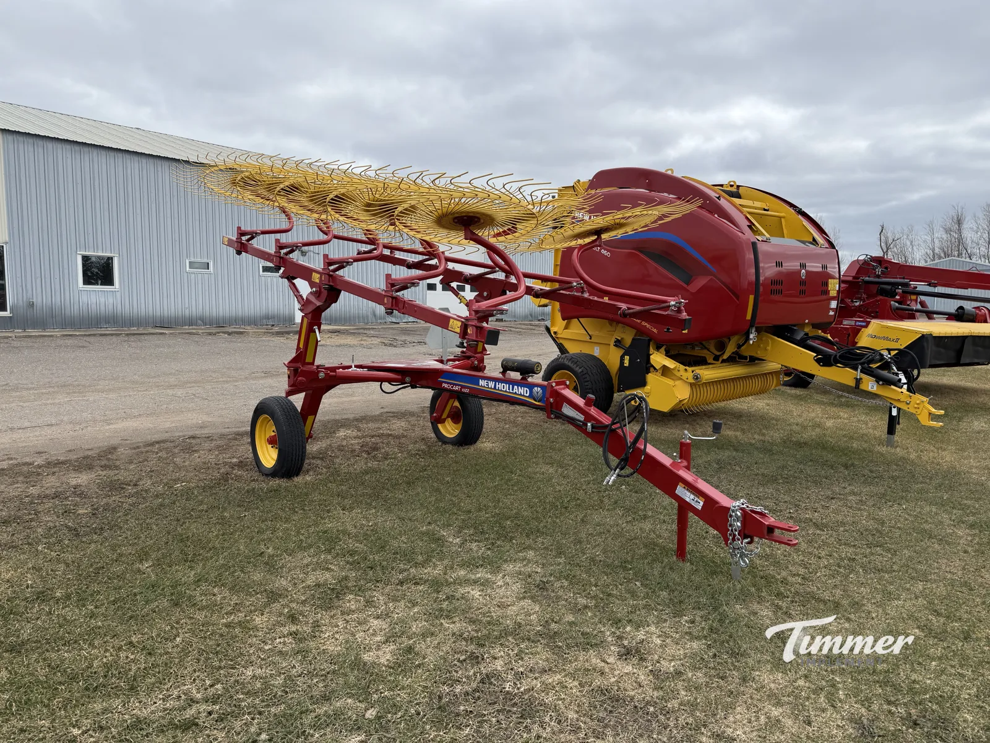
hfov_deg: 71.6
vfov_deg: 56.8
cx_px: 495
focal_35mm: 24
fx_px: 686
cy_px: 372
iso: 80
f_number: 1.78
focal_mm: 6.76
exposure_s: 1/3584
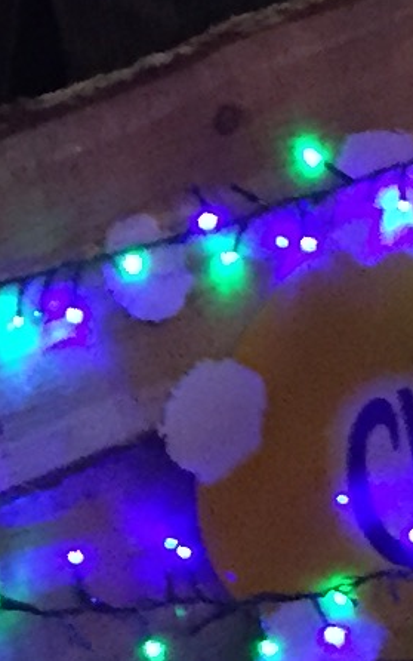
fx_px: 4049
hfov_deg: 5.7
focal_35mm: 225
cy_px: -470
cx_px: -358
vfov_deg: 9.0
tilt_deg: -6.7
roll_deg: +15.1
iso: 320
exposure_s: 1/17
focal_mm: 4.15
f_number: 2.2
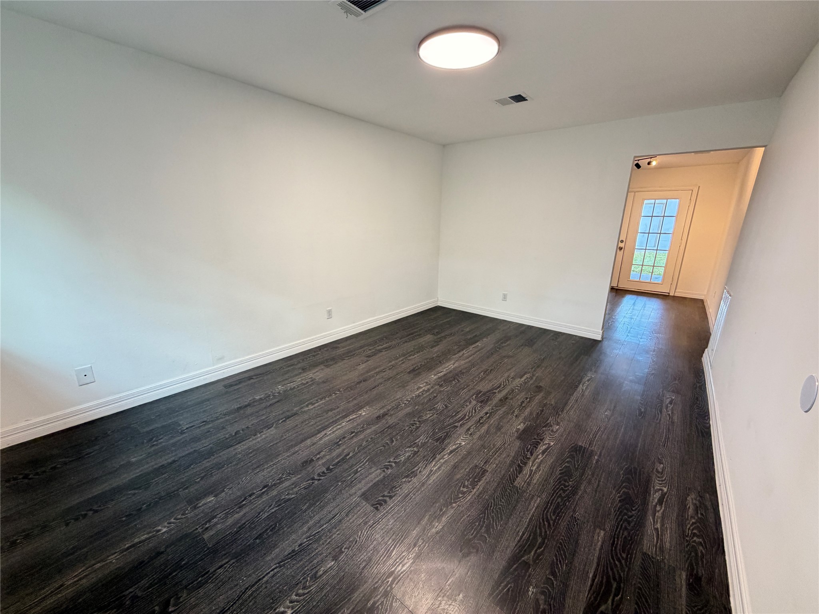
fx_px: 331
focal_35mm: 14
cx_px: 410
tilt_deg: -15.1
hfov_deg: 102.1
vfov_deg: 85.7
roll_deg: -0.8
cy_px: 307
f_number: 2.2
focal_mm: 2.22
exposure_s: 1/60
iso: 250
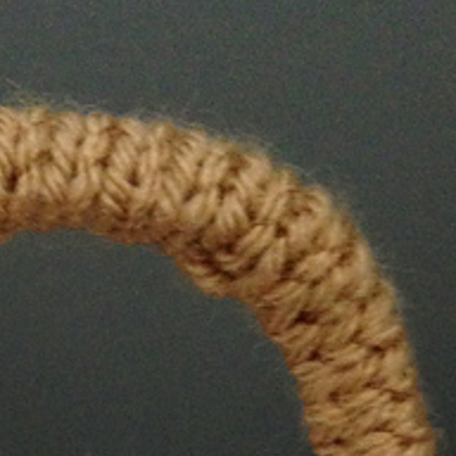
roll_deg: +1.5
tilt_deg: -27.6
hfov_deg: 17.7
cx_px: 66
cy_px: 677
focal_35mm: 97
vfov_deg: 16.4
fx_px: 1446
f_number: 2.4
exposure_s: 1/20
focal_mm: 4.12
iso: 320
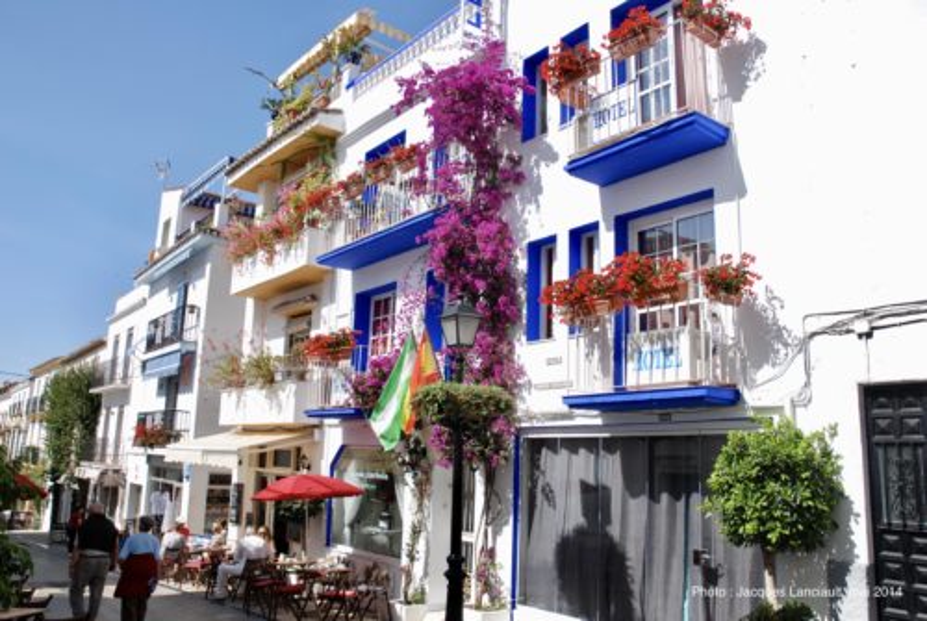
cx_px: 464
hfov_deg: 67.3
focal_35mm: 27
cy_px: 310
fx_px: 696
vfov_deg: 48.1
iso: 100
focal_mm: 18
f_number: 8
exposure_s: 1/250
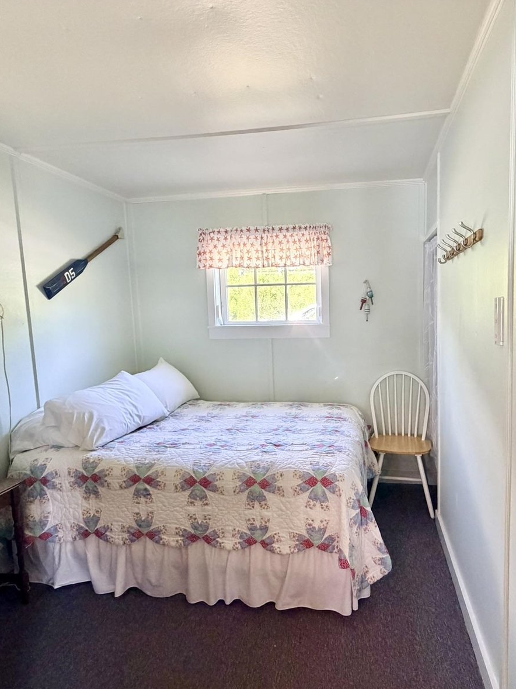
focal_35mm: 19
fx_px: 378
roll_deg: +1.9
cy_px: 348
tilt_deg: -6.3
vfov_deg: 84.7
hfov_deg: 67.7
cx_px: 320
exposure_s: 1/81
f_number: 2.2
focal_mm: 2.22
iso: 320
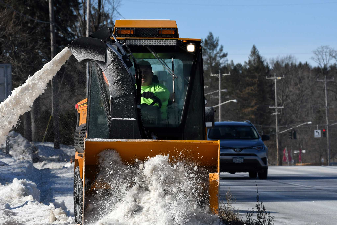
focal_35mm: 210
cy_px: 112
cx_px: 168
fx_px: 1966
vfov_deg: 6.5
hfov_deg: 9.8
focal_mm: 140
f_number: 8
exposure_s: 1/2500
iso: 800
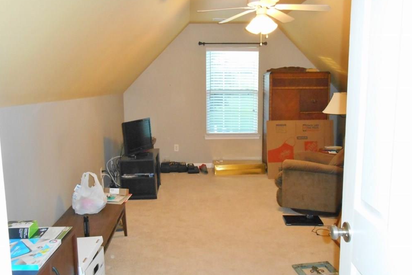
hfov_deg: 57.2
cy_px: 140
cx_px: 202
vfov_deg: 40.0
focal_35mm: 33
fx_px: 378
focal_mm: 5.5
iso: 560
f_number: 3.6
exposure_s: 1/25
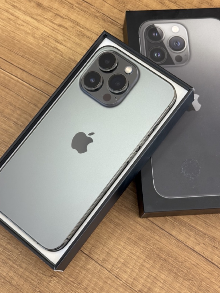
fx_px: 508
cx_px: 117
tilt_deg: -71.7
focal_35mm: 60
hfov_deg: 24.4
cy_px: 137
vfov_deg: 32.2
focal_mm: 6.76
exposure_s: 1/174
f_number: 1.78
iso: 50
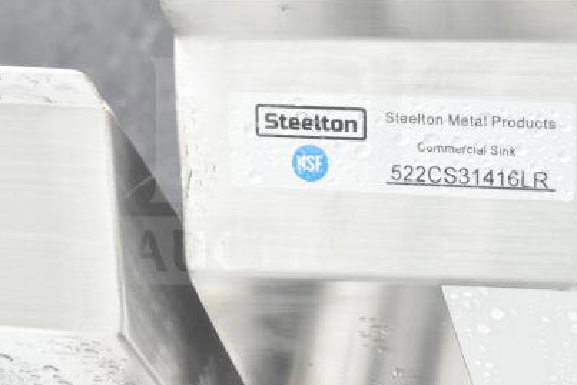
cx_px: 278
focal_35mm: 125
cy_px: 171
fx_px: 2000
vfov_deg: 11.0
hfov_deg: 16.4
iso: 1600
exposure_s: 1/250
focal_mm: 55
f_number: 8
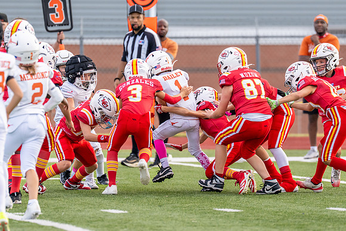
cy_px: 113
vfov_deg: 3.1
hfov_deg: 4.7
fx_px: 4243
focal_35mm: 441
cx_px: 201
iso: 400
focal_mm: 200
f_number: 2.8
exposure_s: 1/2500
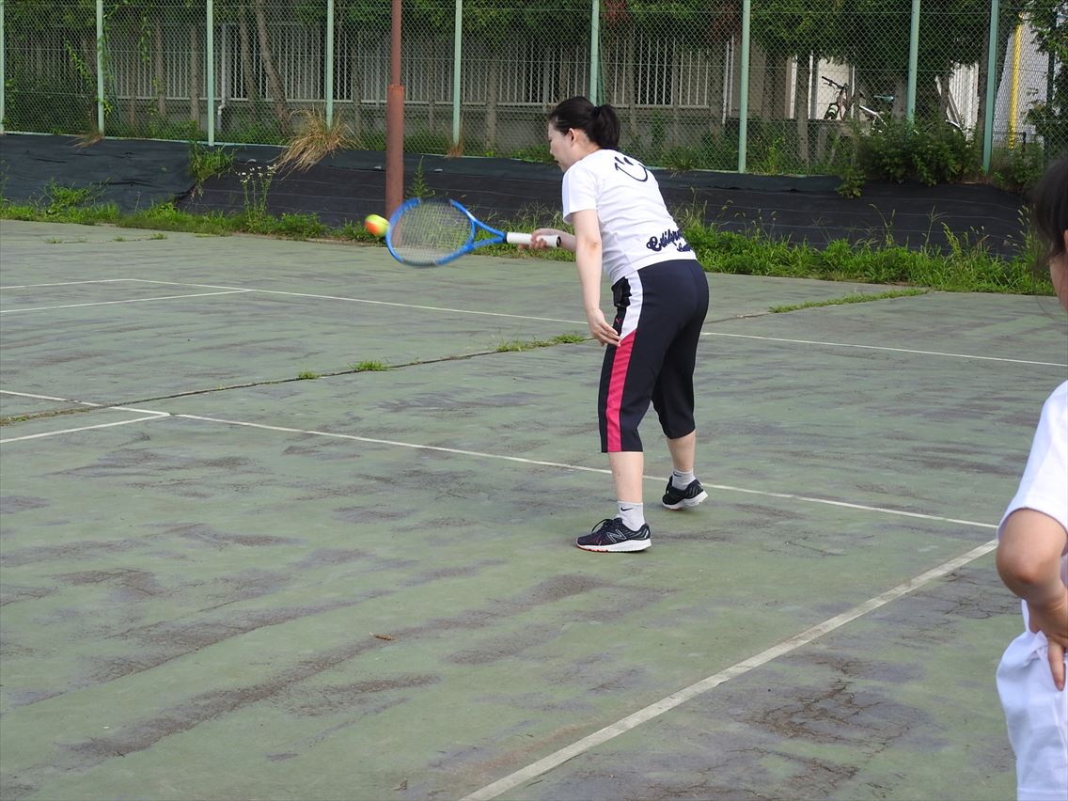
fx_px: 2005
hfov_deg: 29.8
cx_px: 534
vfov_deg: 22.6
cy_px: 400
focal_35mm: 65
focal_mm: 11.6
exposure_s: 1/160
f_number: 4.2
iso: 100
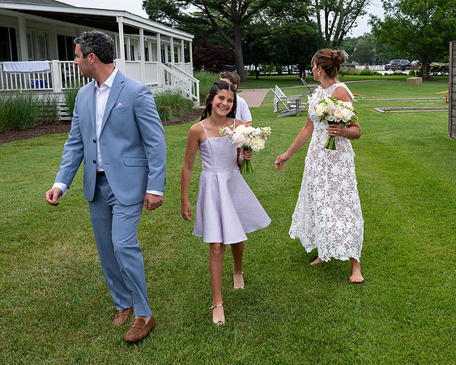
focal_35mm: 40
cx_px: 297
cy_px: 142
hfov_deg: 44.9
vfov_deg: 36.9
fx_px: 544
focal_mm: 24
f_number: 7.1
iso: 110
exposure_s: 1/250
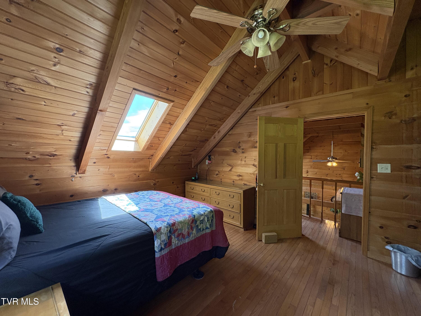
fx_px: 170
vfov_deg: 85.7
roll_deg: +0.0
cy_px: 158
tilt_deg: +0.3
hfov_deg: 102.1
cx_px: 210
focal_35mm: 14
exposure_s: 1/120
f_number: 2.2
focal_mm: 2.22
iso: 400
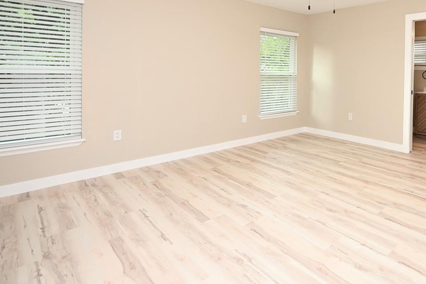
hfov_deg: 69.5
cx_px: 313
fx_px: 284
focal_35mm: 24
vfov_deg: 51.1
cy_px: 73
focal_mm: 15
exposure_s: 1/60
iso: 360
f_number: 4
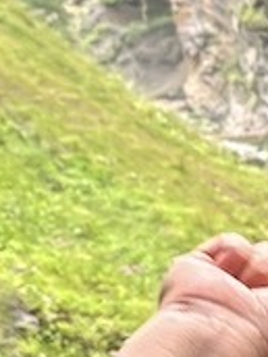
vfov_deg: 10.4
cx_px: 762
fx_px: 1972
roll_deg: +3.1
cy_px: 181
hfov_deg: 7.1
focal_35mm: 191
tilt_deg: +1.0
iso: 64
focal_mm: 5.7
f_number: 1.5
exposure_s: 1/217
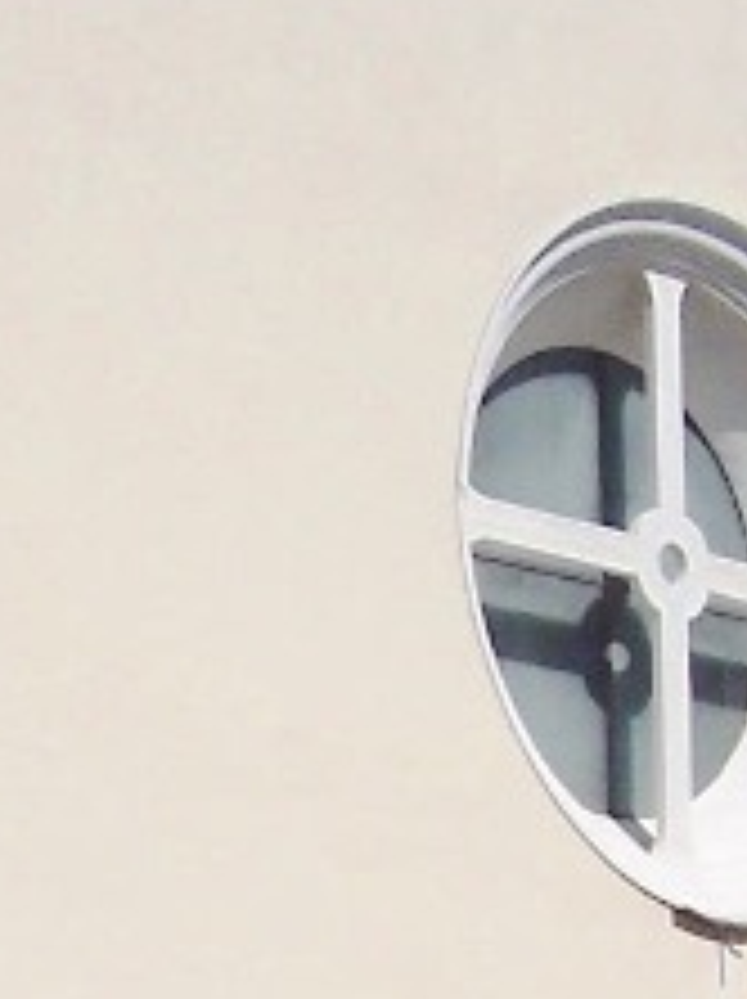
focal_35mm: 157
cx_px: 104
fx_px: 4526
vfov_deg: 12.4
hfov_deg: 9.4
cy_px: 1017
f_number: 5.6
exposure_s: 1/1500
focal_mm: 5.6
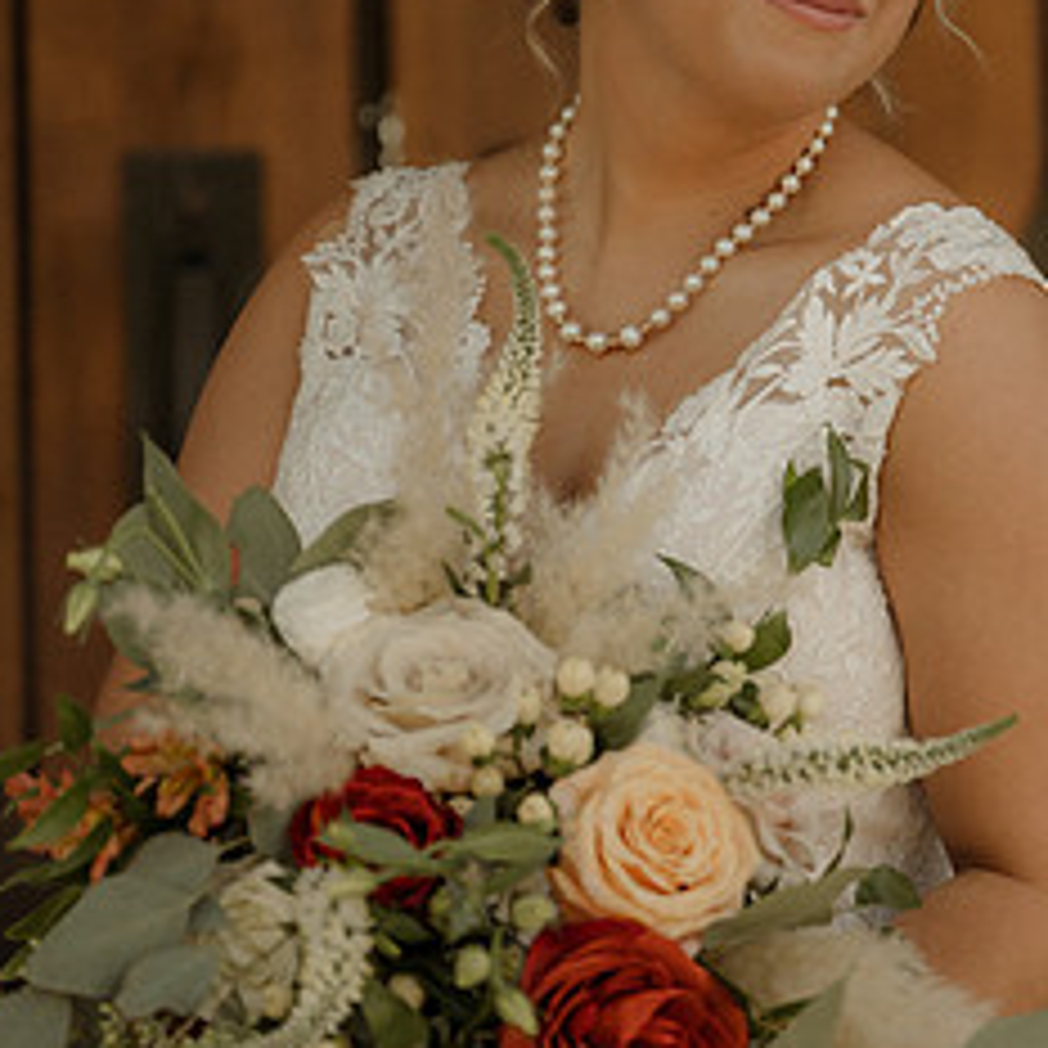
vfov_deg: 11.8
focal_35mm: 148
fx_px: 5069
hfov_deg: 11.7
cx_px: 949
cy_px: 268
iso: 250
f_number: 2.8
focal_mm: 70
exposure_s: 1/640
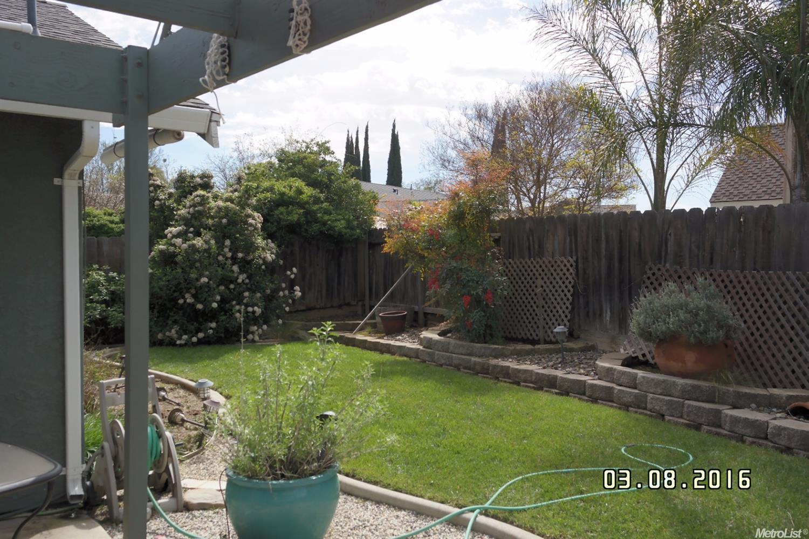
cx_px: 404
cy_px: 270
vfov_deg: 40.0
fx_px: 742
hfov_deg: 57.2
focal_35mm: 33
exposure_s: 1/180
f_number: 7.1
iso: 200
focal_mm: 22
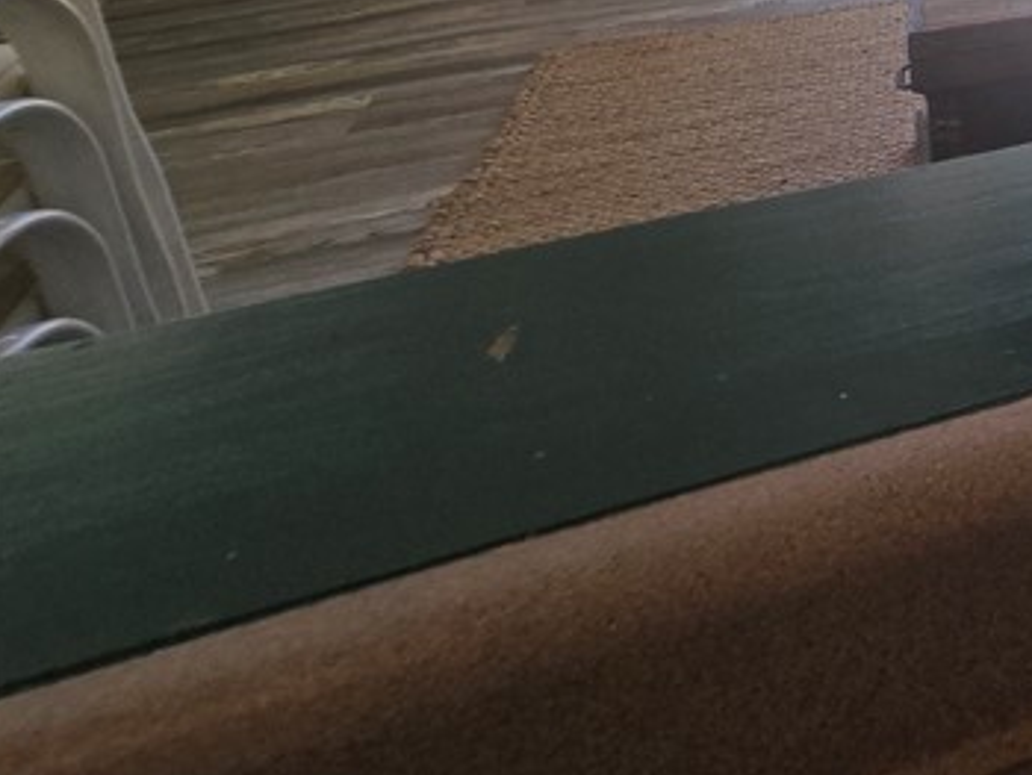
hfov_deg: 30.7
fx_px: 1134
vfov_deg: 28.5
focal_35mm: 38
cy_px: -306
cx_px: 1492
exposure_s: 1/409
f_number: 2.2
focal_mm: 2.2
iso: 50
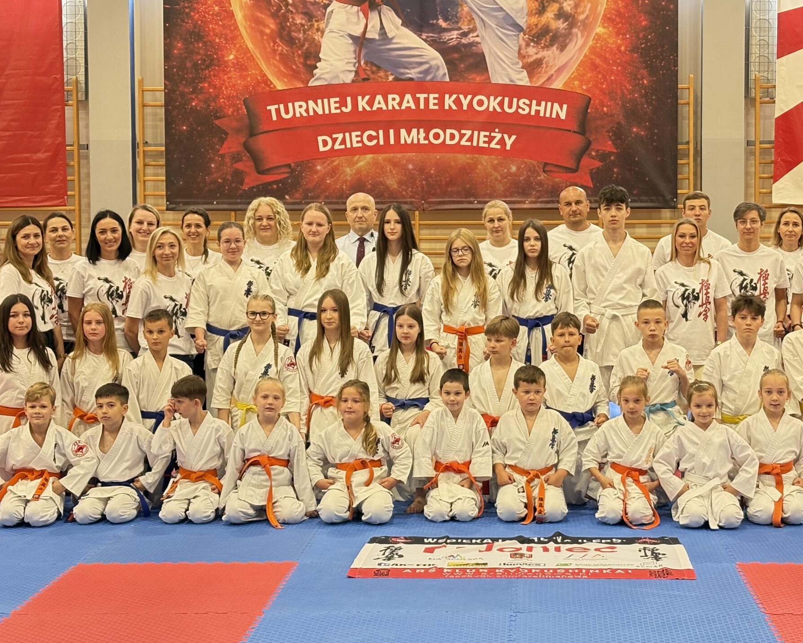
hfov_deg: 26.0
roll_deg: +0.5
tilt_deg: -1.6
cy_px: 281
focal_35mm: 73
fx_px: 1735
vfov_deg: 21.0
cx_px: 489
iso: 100
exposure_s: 1/33
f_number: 1.6
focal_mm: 5.96
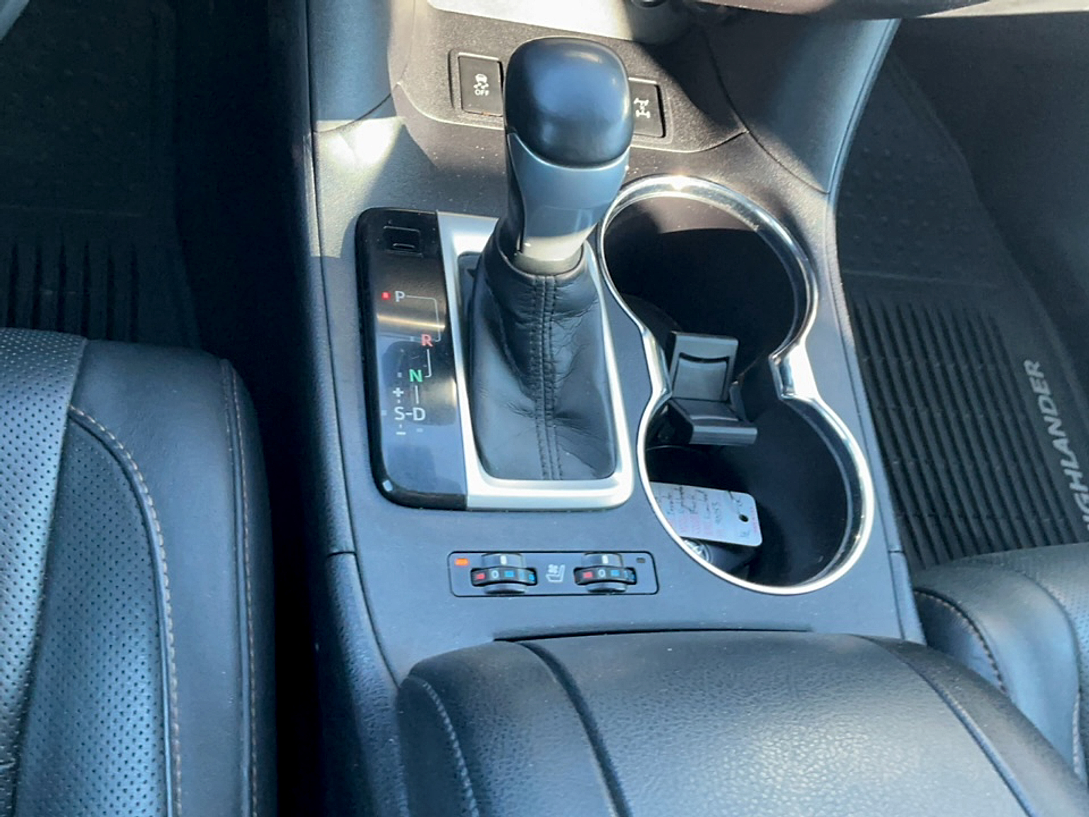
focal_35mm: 30
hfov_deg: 60.0
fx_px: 944
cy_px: 408
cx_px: 544
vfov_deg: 46.8
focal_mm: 3
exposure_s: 1/60
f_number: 1.8
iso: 160
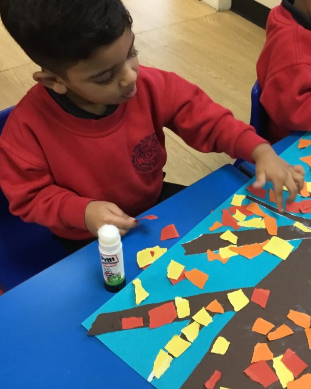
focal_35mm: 41
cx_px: 250
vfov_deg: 44.8
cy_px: 196
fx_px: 472
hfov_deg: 35.3
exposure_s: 1/33
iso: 160
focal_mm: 3.3
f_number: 2.4
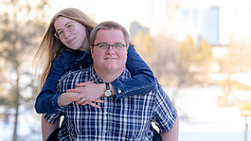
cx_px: 7
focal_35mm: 128
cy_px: 125
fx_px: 852
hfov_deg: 16.5
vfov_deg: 9.4
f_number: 1.8
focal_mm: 50
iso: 800
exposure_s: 1/6400
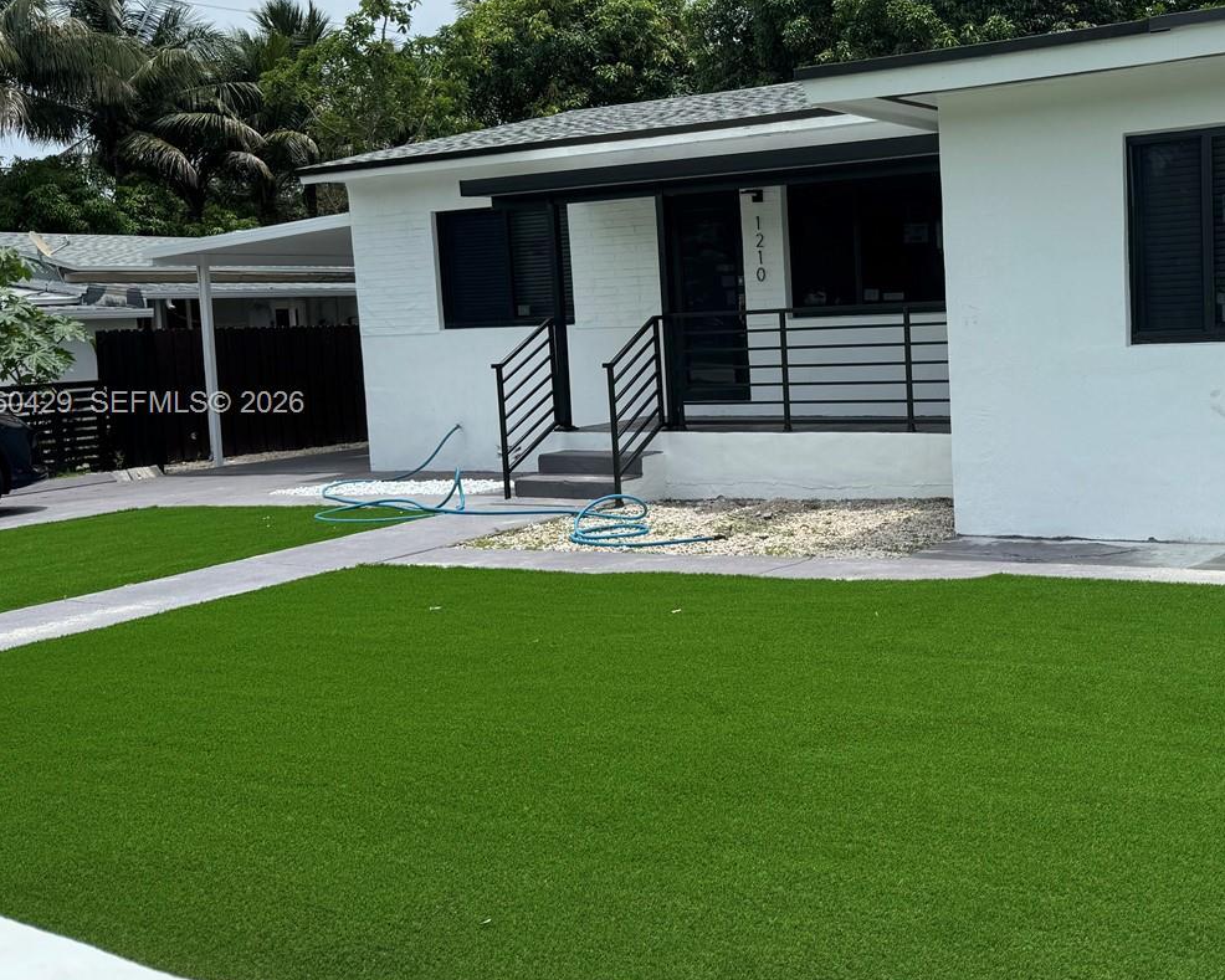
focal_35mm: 38
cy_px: 405
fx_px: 1378
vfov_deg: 39.0
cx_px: 912
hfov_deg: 46.3
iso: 80
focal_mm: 6.76
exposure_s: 1/5348
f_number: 1.78
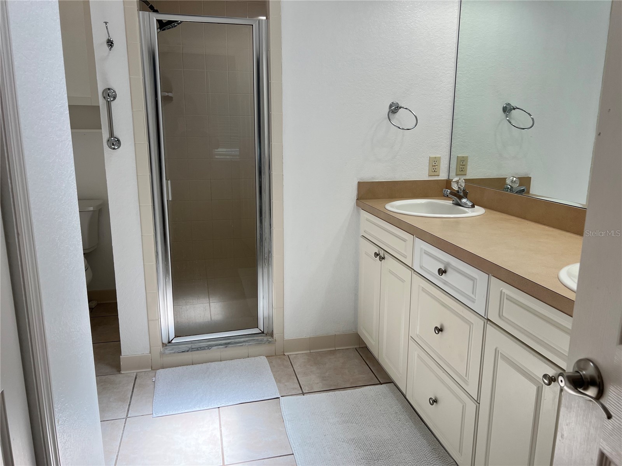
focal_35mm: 26
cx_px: 311
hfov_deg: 67.3
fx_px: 467
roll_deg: +0.1
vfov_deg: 53.1
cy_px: 233
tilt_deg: -12.2
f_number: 1.5
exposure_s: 1/401
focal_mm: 5.7
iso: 50
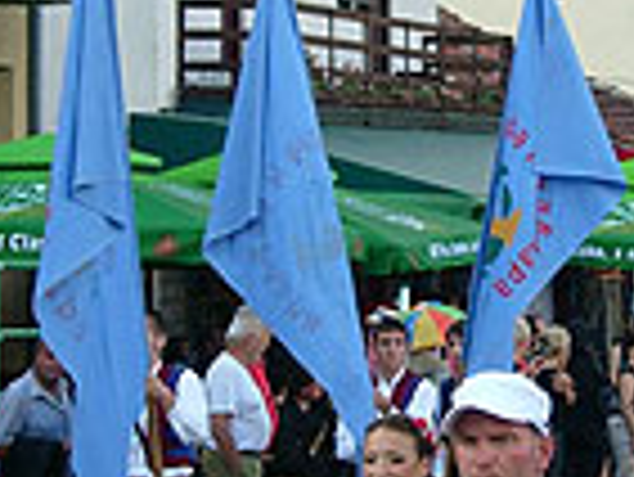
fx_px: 3556
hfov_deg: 10.1
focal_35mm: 194
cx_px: 589
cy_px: 238
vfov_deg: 7.7
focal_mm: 12.7
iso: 64
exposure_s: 1/209
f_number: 3.5
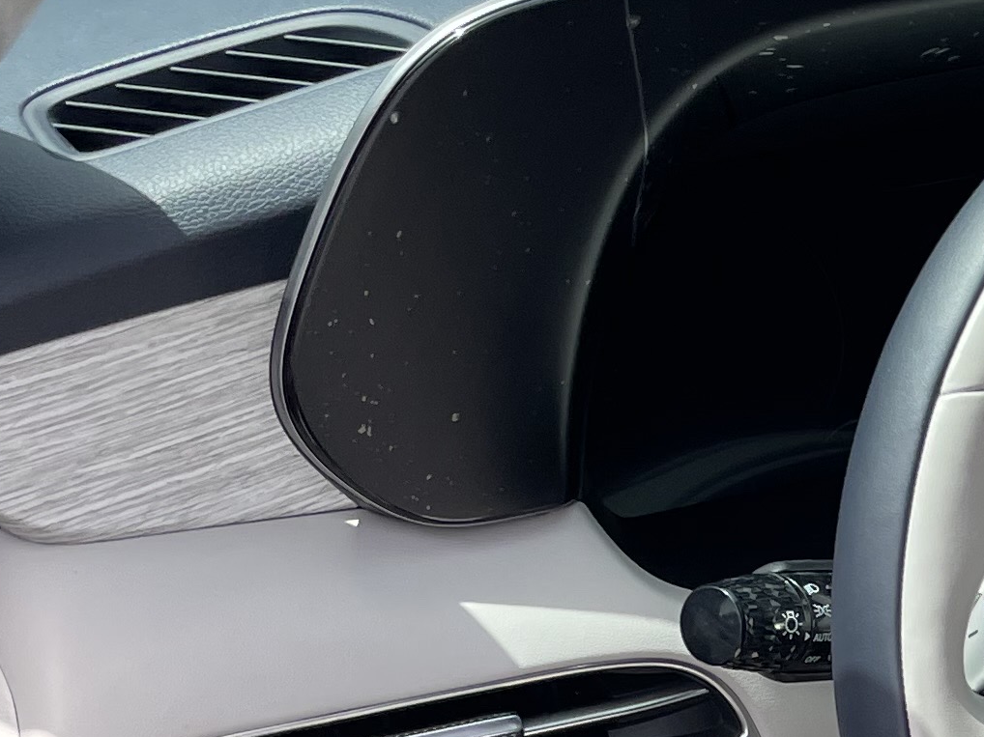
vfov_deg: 13.9
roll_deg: -3.4
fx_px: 2927
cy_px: 881
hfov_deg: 16.6
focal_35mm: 103
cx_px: 1640
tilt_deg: -32.2
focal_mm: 4.2
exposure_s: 1/682
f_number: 1.6
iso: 32
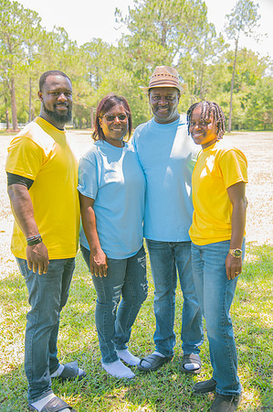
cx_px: 136
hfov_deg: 33.3
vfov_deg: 48.5
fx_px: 456
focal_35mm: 40
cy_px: 206
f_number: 4
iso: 250
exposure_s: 1/125
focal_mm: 40
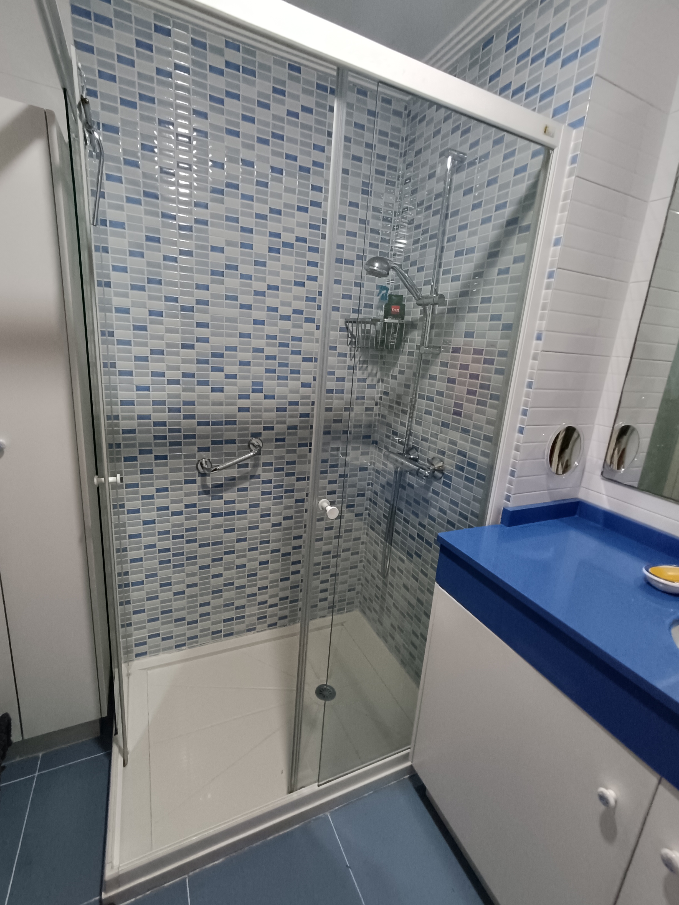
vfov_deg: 94.5
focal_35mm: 16
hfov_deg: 78.1
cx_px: 340
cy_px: 452
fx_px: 418
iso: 352
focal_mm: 1.66
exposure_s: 1/50
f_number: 2.2
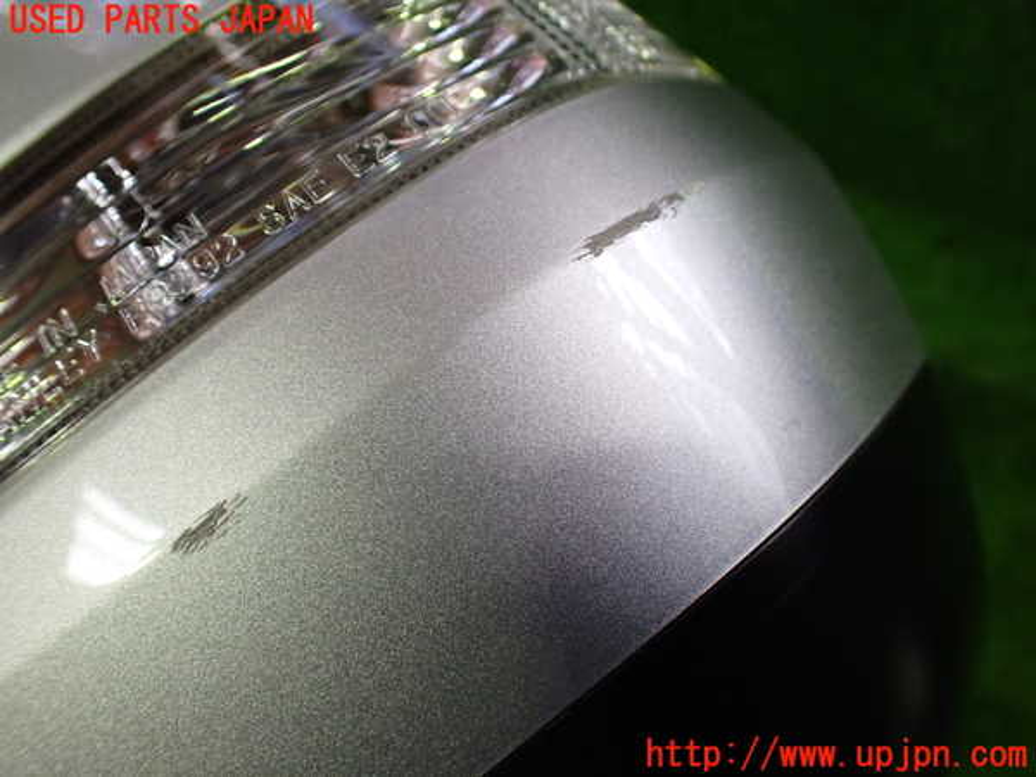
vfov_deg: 46.8
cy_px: 388
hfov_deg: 60.0
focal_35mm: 30
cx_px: 518
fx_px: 898
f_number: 2.3
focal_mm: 5.4
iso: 500
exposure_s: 1/125
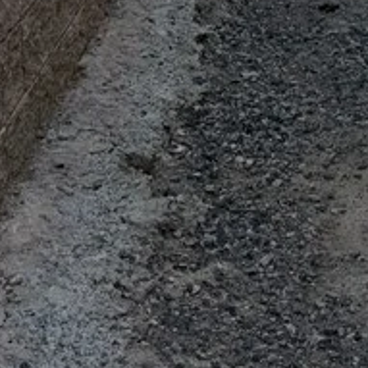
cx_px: 378
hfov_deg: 15.0
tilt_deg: -3.6
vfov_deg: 14.0
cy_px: -245
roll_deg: +1.9
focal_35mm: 114
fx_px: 1371
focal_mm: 6.76
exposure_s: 1/931
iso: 100
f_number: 1.78
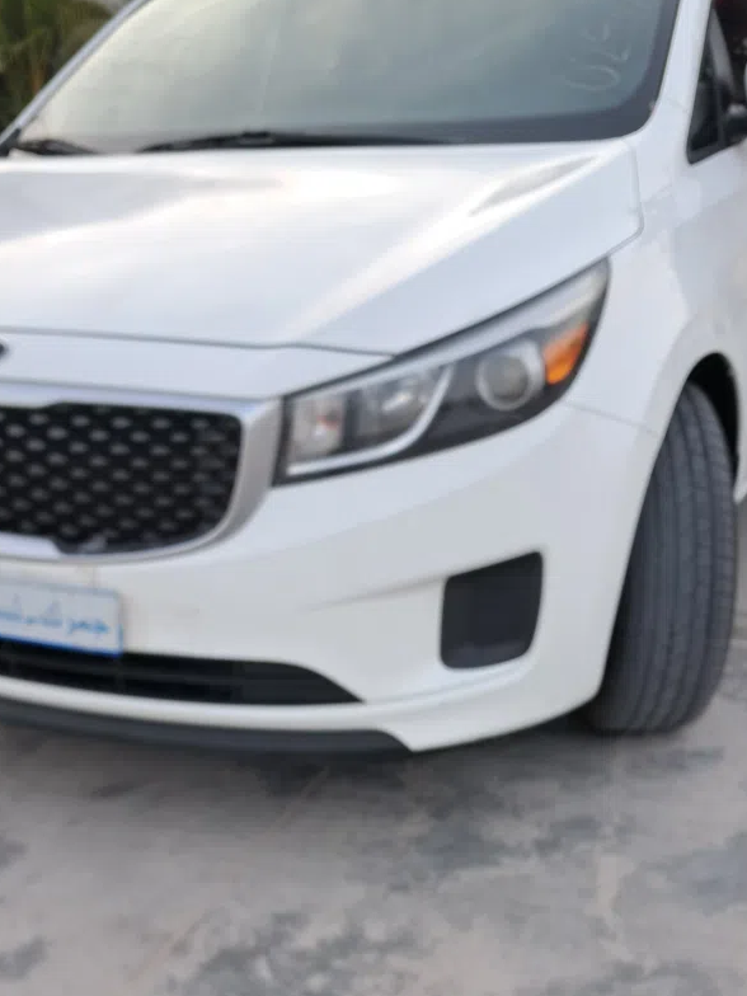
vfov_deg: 39.8
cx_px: 337
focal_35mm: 47
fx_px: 1352
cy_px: 688
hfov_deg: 30.9
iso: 50
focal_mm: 4
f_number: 1.8
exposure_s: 1/50
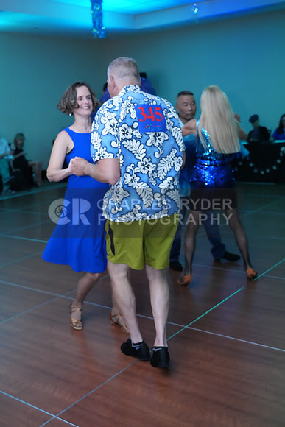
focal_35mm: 40
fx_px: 475
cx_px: 142
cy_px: 214
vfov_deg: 48.4
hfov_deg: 33.4
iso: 8000
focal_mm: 40
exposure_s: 1/200
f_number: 4
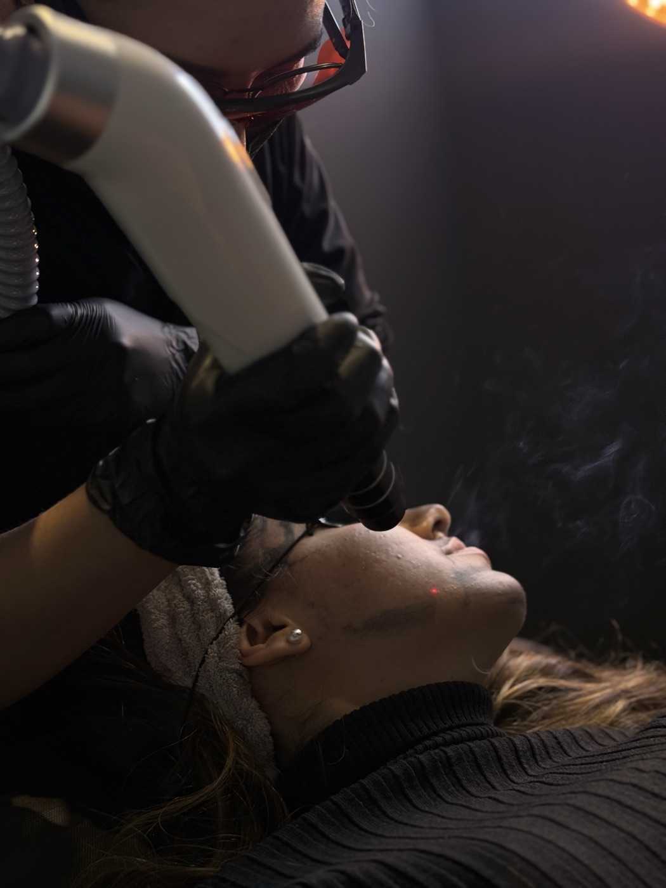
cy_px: 444
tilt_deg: -16.5
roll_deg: +1.0
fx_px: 1231
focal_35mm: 48
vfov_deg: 39.7
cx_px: 333
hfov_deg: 30.3
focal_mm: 6.76
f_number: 1.78
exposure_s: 1/79
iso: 100
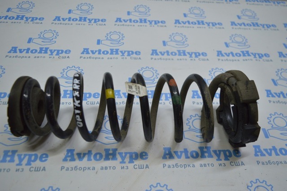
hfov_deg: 57.3
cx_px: 144
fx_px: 263
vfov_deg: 39.9
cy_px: 96
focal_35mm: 33
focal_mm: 22
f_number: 3.8
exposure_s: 1/160
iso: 400
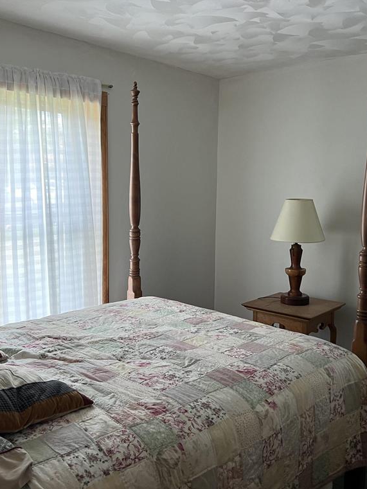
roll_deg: +0.0
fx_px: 495
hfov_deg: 40.7
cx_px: 181
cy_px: 245
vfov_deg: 52.6
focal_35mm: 35
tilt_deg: -4.9
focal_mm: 5.7
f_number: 1.5
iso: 100
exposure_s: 1/60
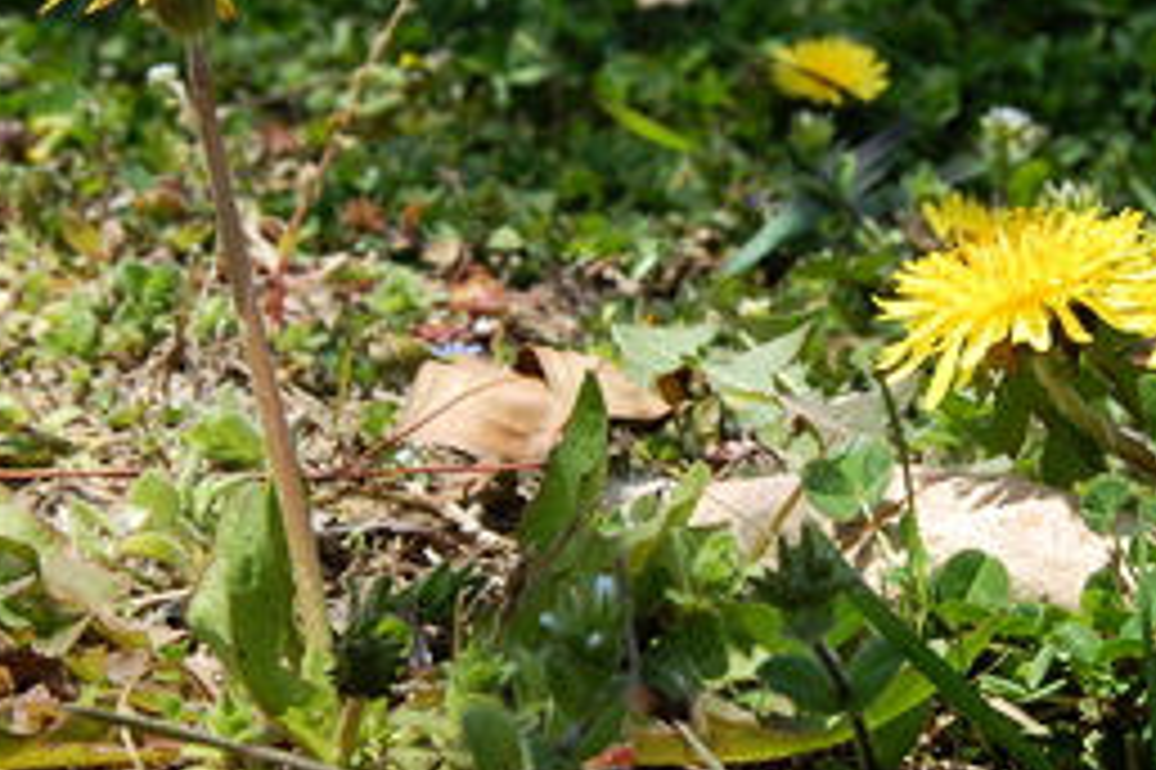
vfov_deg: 13.9
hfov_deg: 20.7
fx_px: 3145
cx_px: 810
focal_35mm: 98
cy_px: 349
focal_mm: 28
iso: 200
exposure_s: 1/320
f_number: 9
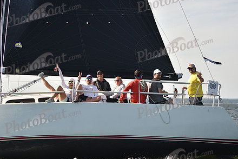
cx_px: 109
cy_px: 84
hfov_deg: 18.2
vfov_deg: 12.3
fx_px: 741
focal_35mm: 112
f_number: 2.8
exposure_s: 1/1250
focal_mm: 85
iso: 250
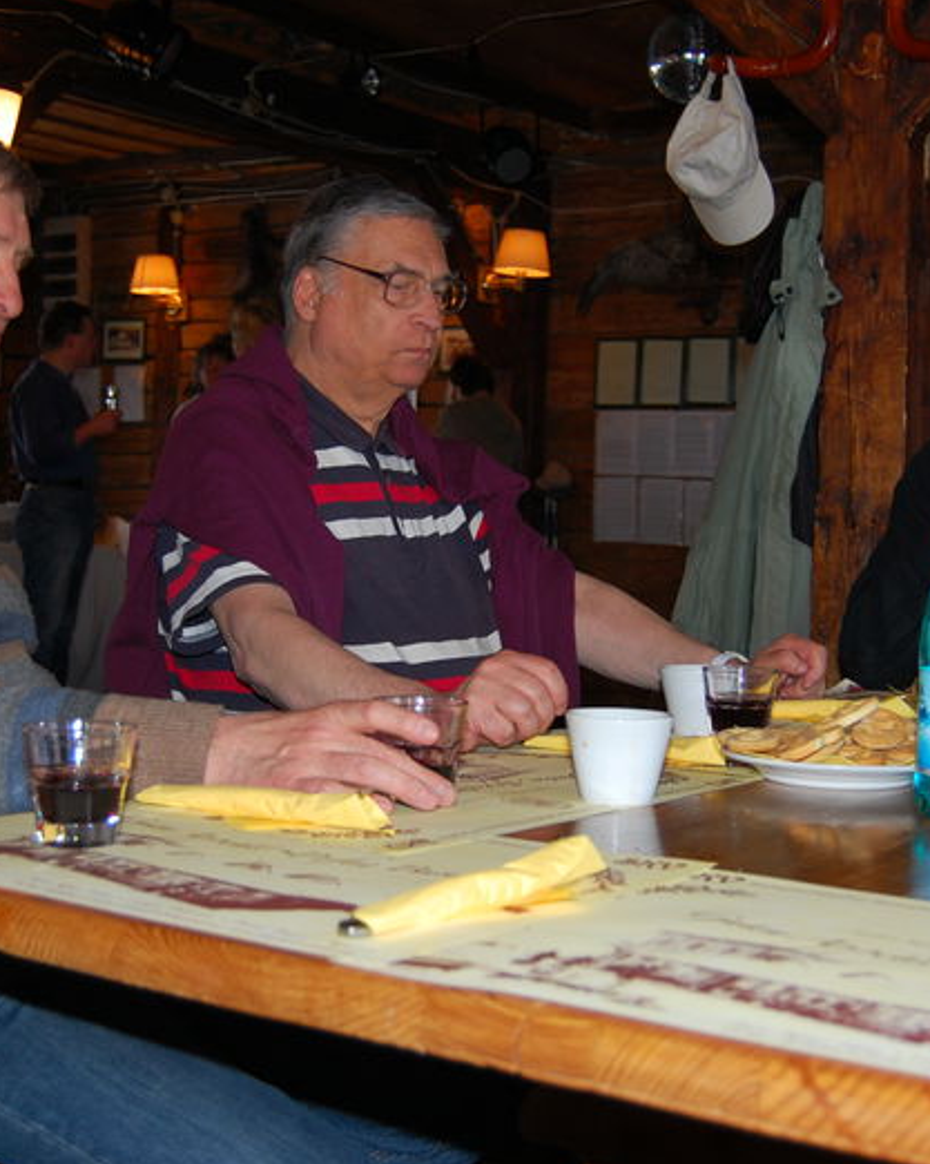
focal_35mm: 56
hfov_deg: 27.1
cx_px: 449
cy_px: 583
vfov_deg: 33.6
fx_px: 1928
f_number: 4
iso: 200
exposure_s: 1/60
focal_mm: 26
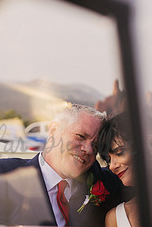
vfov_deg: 20.5
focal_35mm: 99
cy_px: 143
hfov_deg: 13.9
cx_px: 88
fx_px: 625
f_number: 3.2
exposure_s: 1/1000
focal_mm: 50
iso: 125
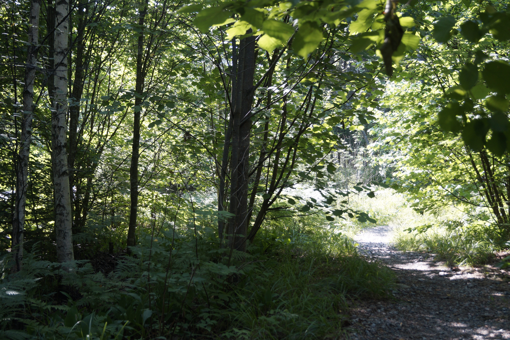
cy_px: 170
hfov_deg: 43.6
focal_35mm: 45
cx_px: 255
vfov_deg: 29.8
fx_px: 637
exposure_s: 1/160
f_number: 4.5
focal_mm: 30
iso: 320
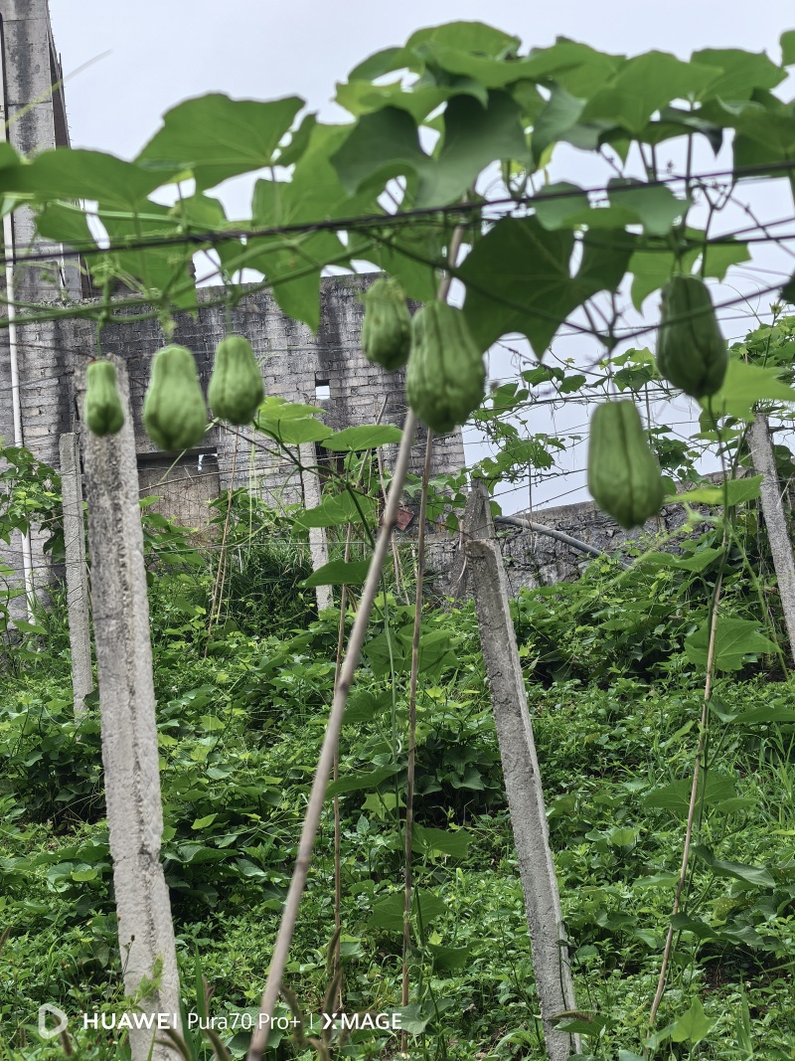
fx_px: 3155
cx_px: 398
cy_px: 530
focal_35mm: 103
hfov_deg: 14.4
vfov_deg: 19.1
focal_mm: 15
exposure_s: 1/193
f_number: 2.1
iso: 50
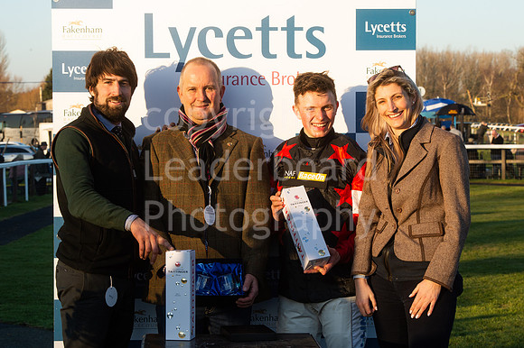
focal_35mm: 102
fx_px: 1484
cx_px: 262
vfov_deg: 13.4
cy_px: 174
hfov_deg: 20.0
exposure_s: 1/250
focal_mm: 102
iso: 800
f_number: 14
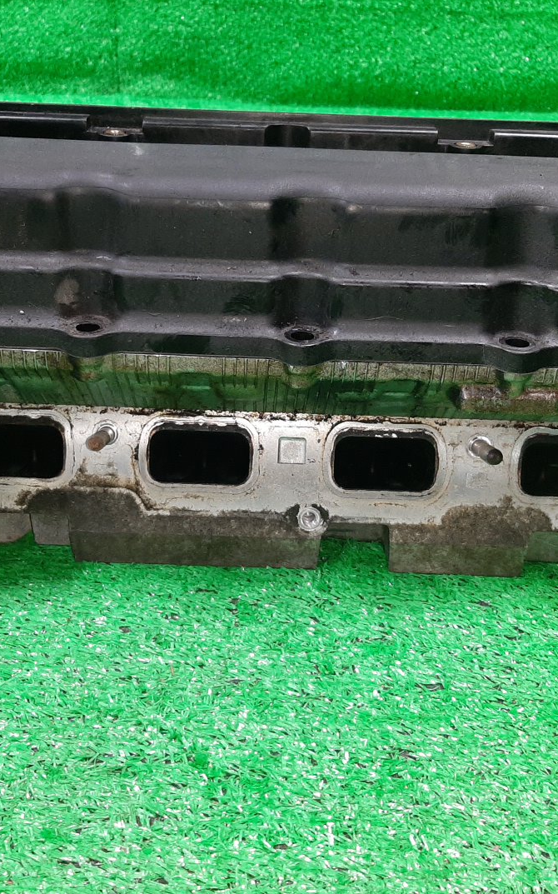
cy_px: 446
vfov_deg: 52.8
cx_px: 248
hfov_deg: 34.4
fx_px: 901
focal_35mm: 37
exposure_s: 1/50
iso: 238
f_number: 1.7
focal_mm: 3.93
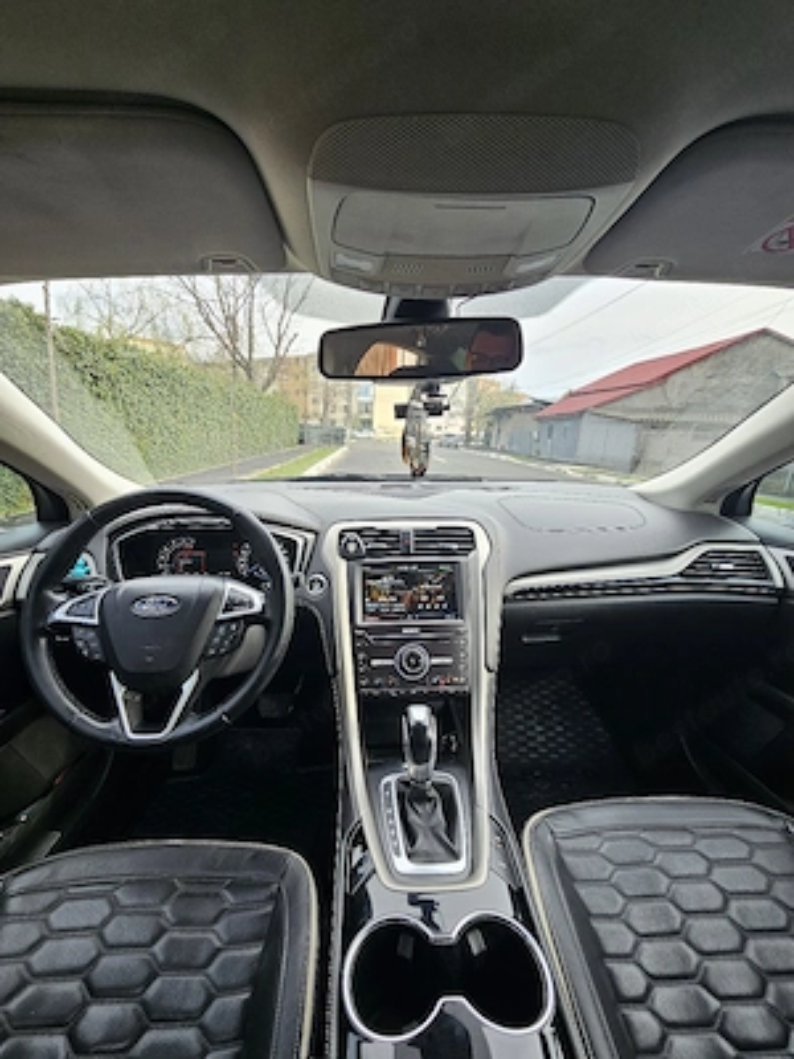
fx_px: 398
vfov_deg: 106.2
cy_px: 530
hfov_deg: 89.9
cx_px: 397
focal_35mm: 13
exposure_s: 1/102
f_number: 2.2
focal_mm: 2.2
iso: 50
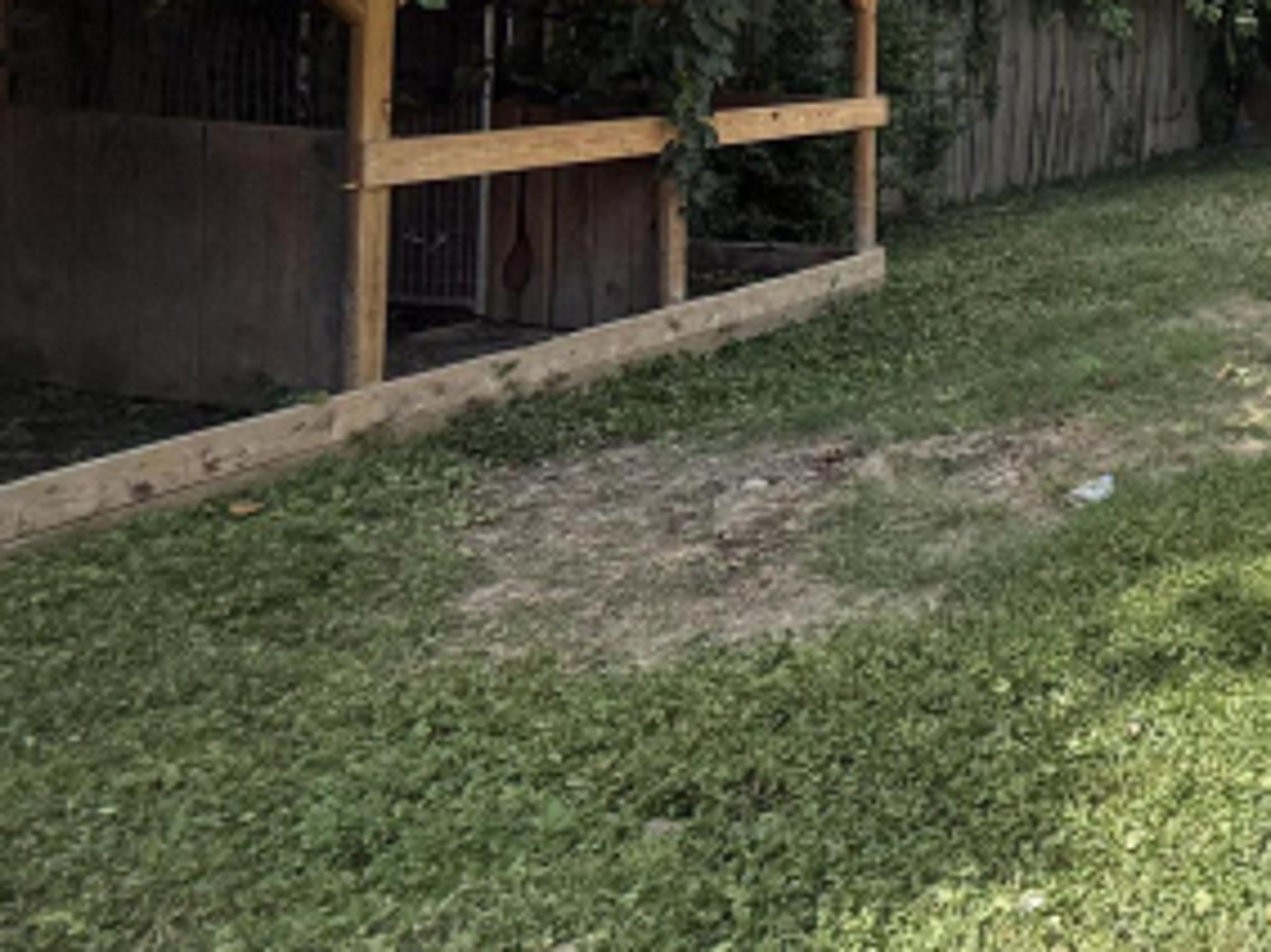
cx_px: 1471
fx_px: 1211
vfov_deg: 39.4
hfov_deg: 41.2
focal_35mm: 33
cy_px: 72
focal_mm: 2.22
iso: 50
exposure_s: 1/694
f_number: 2.2
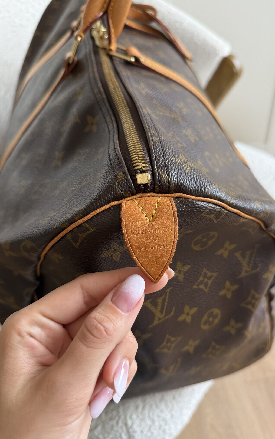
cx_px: 162
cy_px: 218
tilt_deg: -43.9
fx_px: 312
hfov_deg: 47.4
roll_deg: +3.0
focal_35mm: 26
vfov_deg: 70.4
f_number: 1.78
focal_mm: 6.76
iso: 200
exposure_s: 1/78
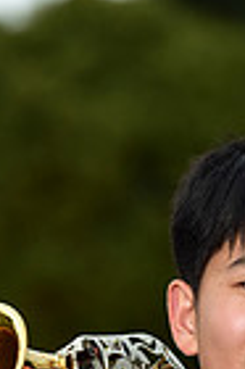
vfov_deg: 2.8
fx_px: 7419
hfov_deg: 1.9
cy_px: 669
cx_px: 236
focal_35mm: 725
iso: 500
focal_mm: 175
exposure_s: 1/250
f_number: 5
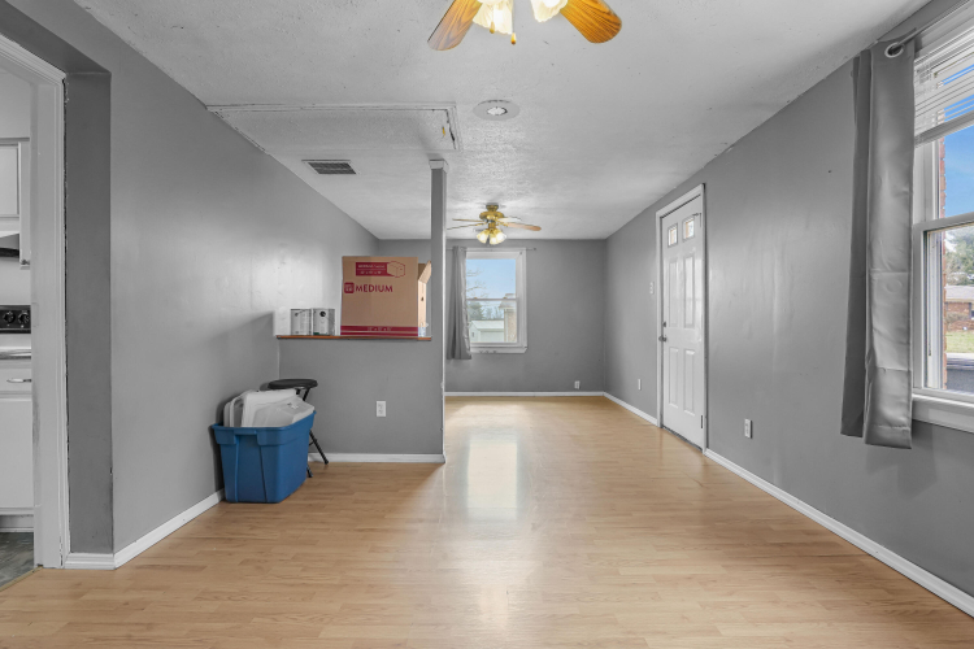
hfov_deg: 93.3
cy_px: 324
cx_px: 487
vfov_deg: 70.4
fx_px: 460
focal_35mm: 17
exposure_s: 1/8
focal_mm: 17
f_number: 10
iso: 1000
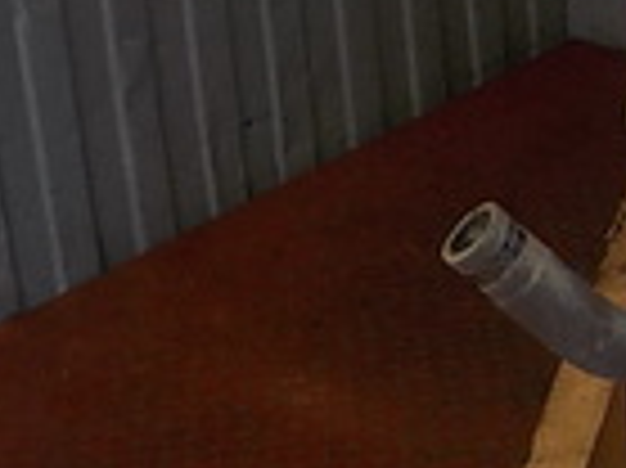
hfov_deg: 12.3
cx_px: 1333
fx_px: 2493
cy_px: 9
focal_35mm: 138
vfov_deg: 10.6
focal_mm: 4.1
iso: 125
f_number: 3.3
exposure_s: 1/200
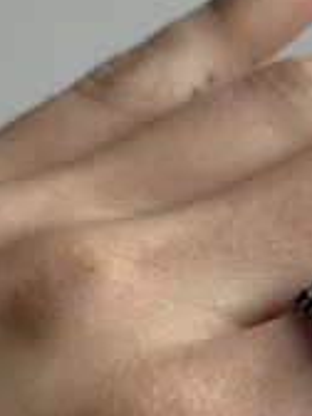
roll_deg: -0.5
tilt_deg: -2.6
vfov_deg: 14.3
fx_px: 1646
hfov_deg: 10.7
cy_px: 339
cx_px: 342
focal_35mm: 137
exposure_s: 1/122
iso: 50
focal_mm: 6.76
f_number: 1.78
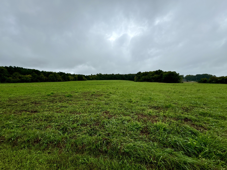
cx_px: 114
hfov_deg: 102.1
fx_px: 92
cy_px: 85
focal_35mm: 14
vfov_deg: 85.7
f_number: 2.2
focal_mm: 2.22
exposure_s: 1/1709
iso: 40
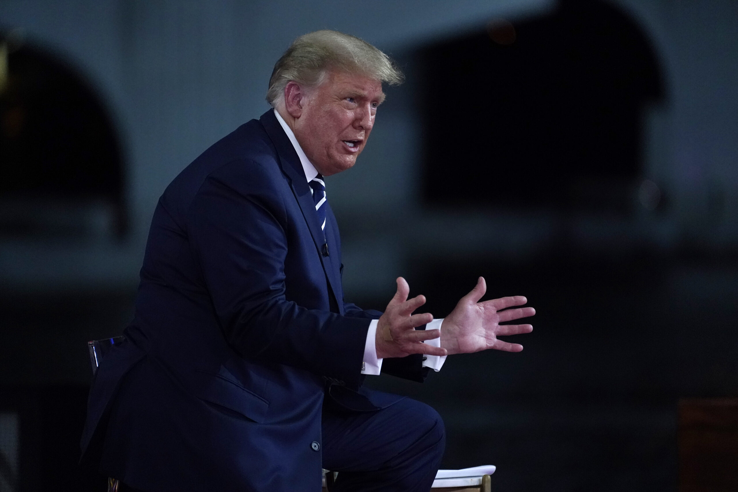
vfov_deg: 3.4
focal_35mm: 400
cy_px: 246
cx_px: 369
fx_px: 8200
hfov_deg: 5.2
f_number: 5.6
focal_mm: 400
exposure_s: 1/320
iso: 6400
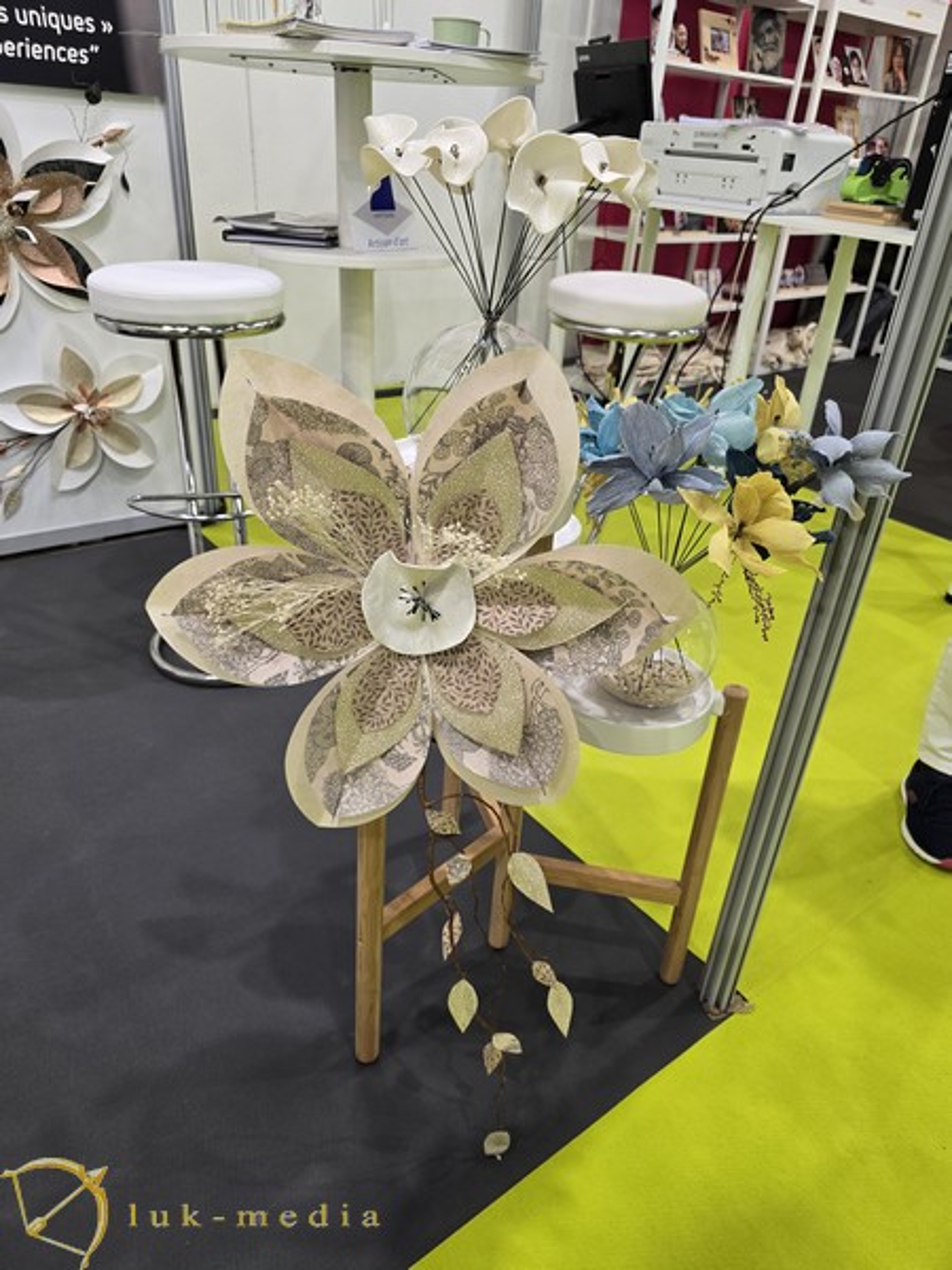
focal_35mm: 23
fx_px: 843
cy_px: 635
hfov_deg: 58.9
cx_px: 476
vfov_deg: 73.9
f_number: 1.7
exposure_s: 1/100
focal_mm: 6.3
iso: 160
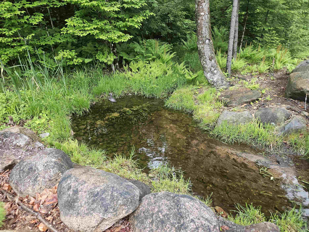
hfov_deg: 73.9
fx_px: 205
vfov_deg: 58.9
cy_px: 116
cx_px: 154
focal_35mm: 23
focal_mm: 5.4
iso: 200
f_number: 1.8
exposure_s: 1/180
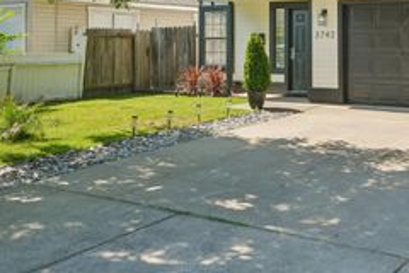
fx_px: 603
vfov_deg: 24.9
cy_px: 40
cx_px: 276
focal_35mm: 53
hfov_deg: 37.1
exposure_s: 1/160
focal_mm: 25.5
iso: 400
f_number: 8
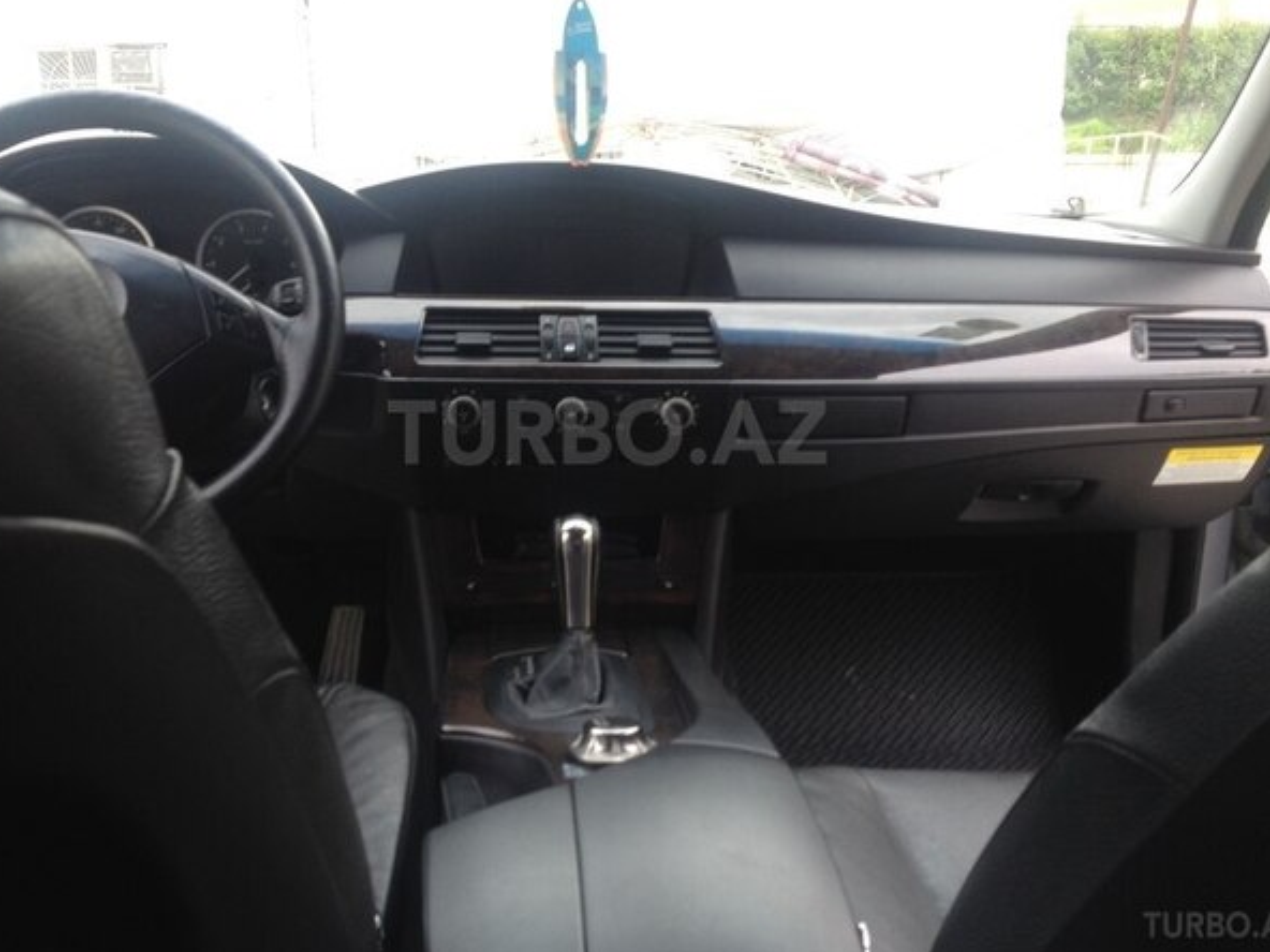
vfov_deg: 36.8
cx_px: 607
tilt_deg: -10.2
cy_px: 432
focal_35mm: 39
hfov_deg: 47.8
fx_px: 1431
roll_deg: +1.9
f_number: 2.4
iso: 50
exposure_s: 1/145
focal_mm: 4.28
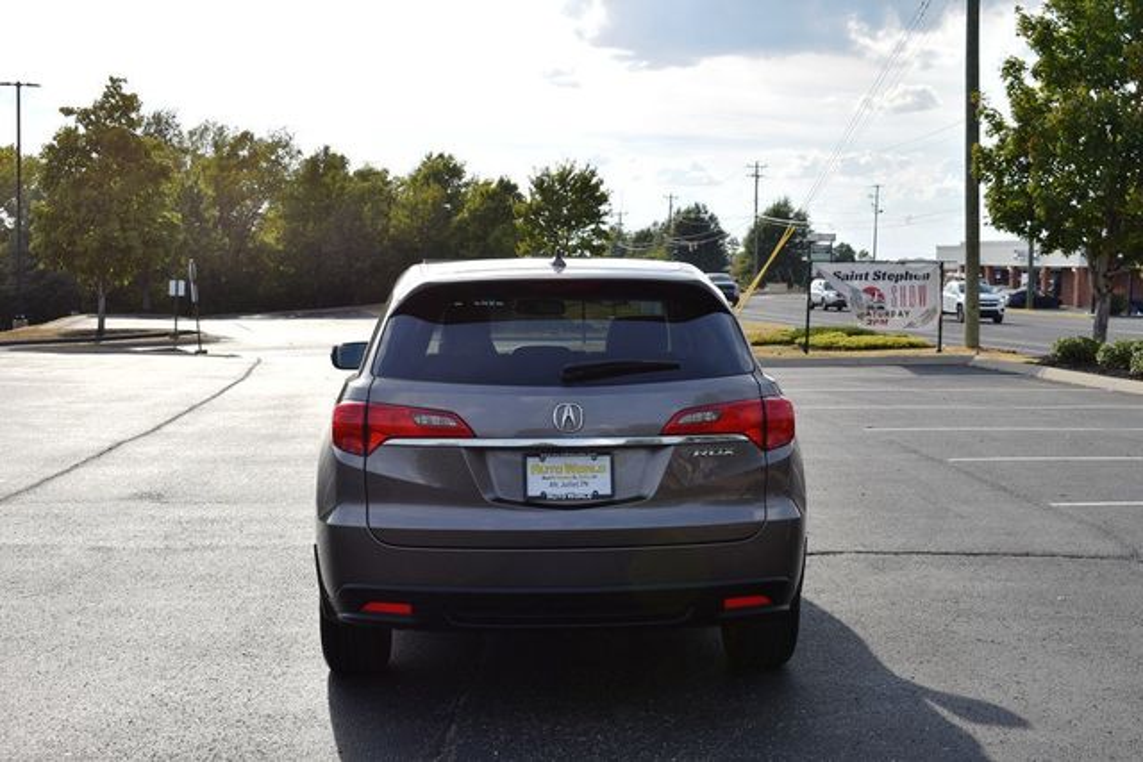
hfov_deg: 41.1
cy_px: 381
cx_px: 572
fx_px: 1524
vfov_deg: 28.1
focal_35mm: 48
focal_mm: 32
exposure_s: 1/250
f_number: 8
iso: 100
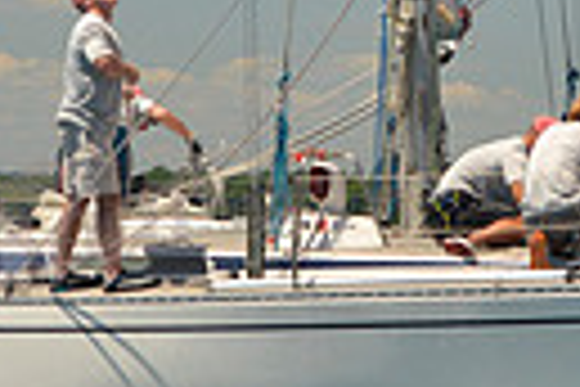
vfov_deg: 3.3
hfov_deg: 5.0
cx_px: 562
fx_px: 6653
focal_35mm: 413
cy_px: -43
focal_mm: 92
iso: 280
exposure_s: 1/800
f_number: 6.3
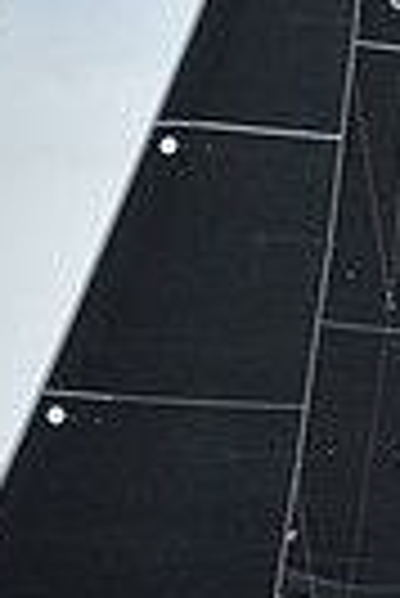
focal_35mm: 401
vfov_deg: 5.1
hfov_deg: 3.4
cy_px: 225
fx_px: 6665
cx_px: 236
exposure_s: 1/800
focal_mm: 92
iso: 250
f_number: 6.3
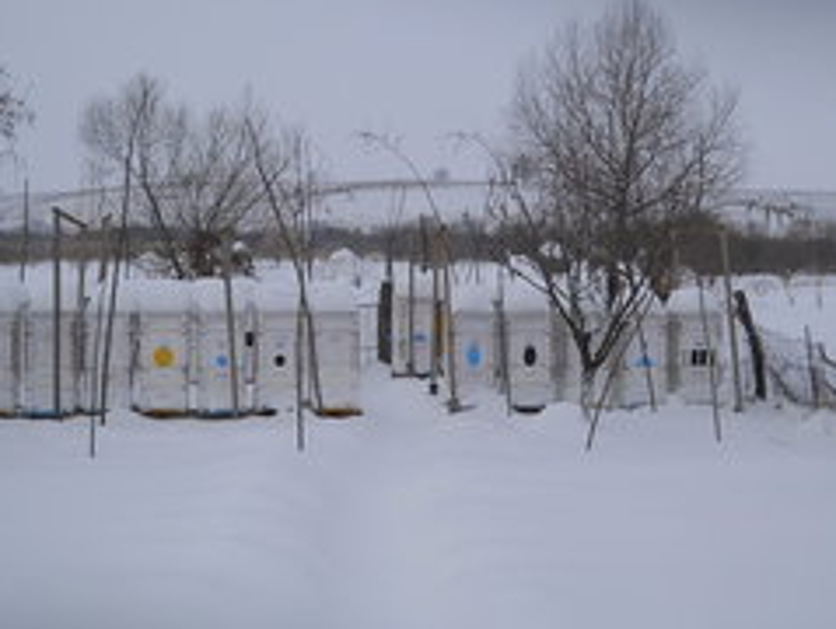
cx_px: 430
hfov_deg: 32.1
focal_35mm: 60
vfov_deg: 24.5
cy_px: 337
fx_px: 1451
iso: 80
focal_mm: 6.72
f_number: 5.5
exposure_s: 1/1000
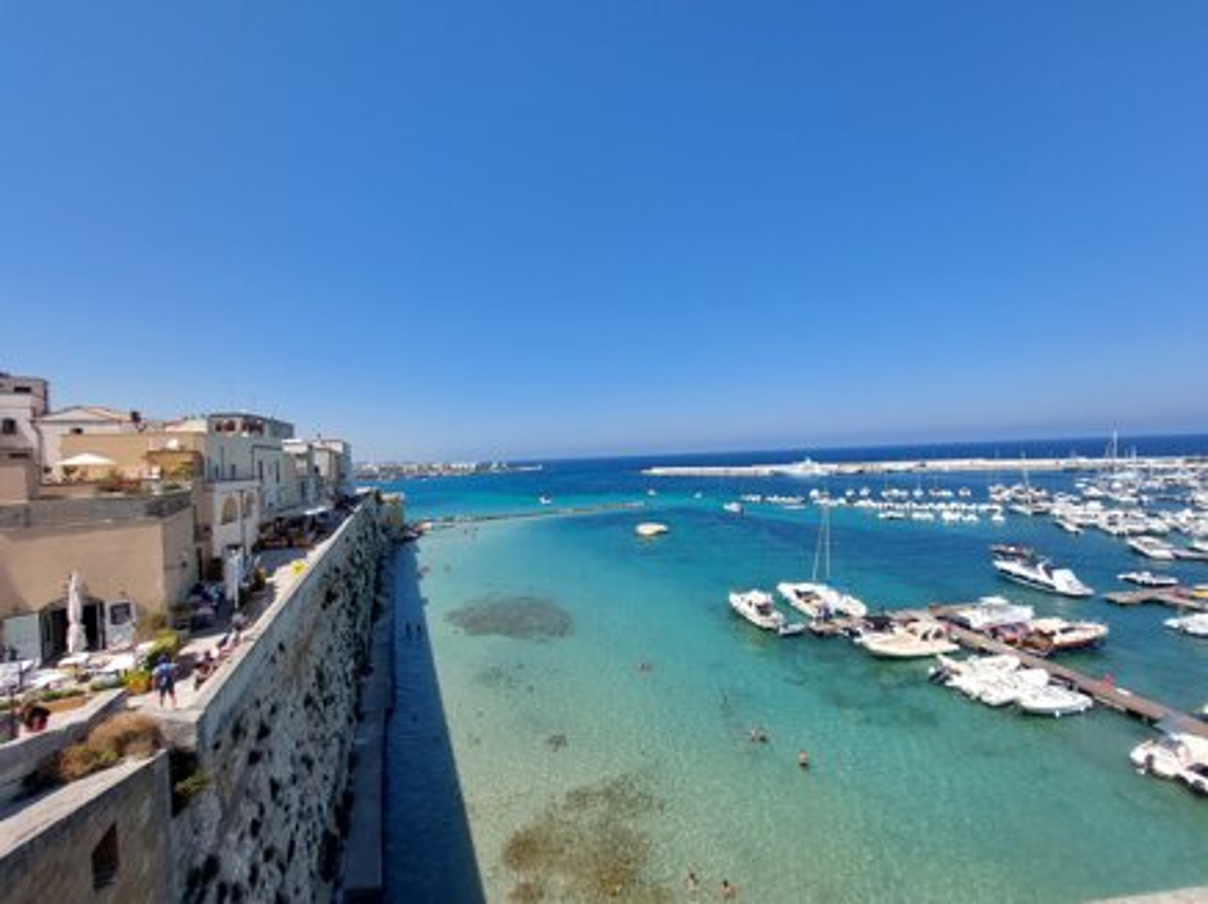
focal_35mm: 13
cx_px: 604
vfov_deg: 89.8
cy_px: 452
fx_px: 453
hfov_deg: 106.2
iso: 50
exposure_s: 1/1955
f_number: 2.2
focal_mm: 1.74
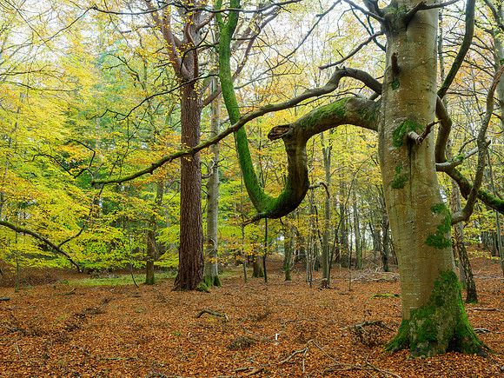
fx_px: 495
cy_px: 189
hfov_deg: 54.0
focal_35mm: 34
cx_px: 252
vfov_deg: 41.8
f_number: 7.1
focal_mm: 17
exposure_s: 1/2.5
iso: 200
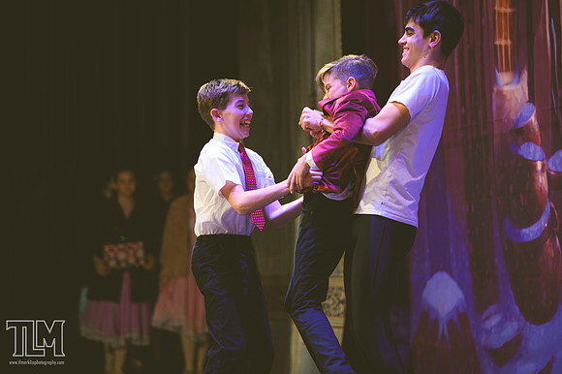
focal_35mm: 135
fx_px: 2106
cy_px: 187
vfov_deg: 10.1
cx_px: 281
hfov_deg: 15.2
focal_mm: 135
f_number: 2.8
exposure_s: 1/250
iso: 1100
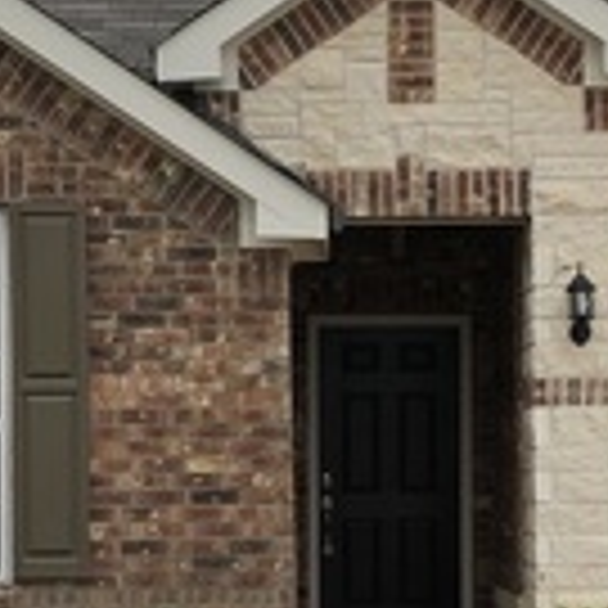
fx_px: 2325
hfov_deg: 14.9
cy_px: 491
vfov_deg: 14.8
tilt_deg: -1.7
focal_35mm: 117
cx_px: 351
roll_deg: +0.7
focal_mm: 4
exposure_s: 1/838
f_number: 1.8
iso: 20
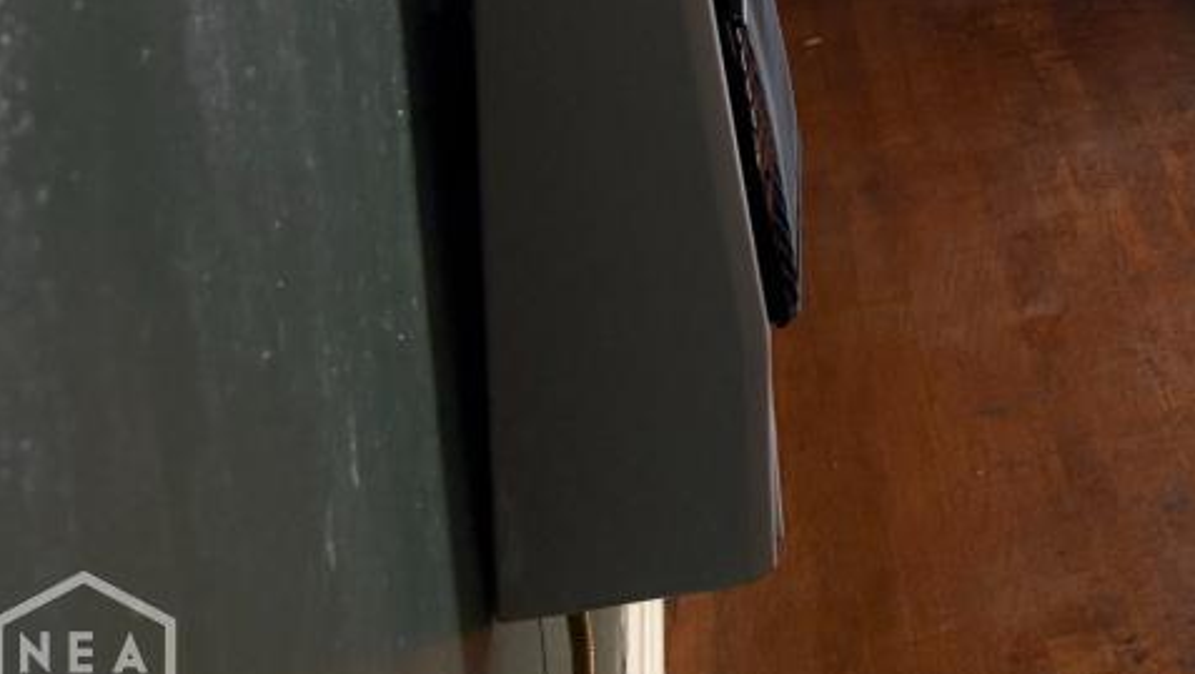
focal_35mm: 89
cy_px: -605
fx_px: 2822
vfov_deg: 12.3
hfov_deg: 20.3
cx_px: 1834
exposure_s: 1/60
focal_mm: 5.96
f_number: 1.6
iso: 125
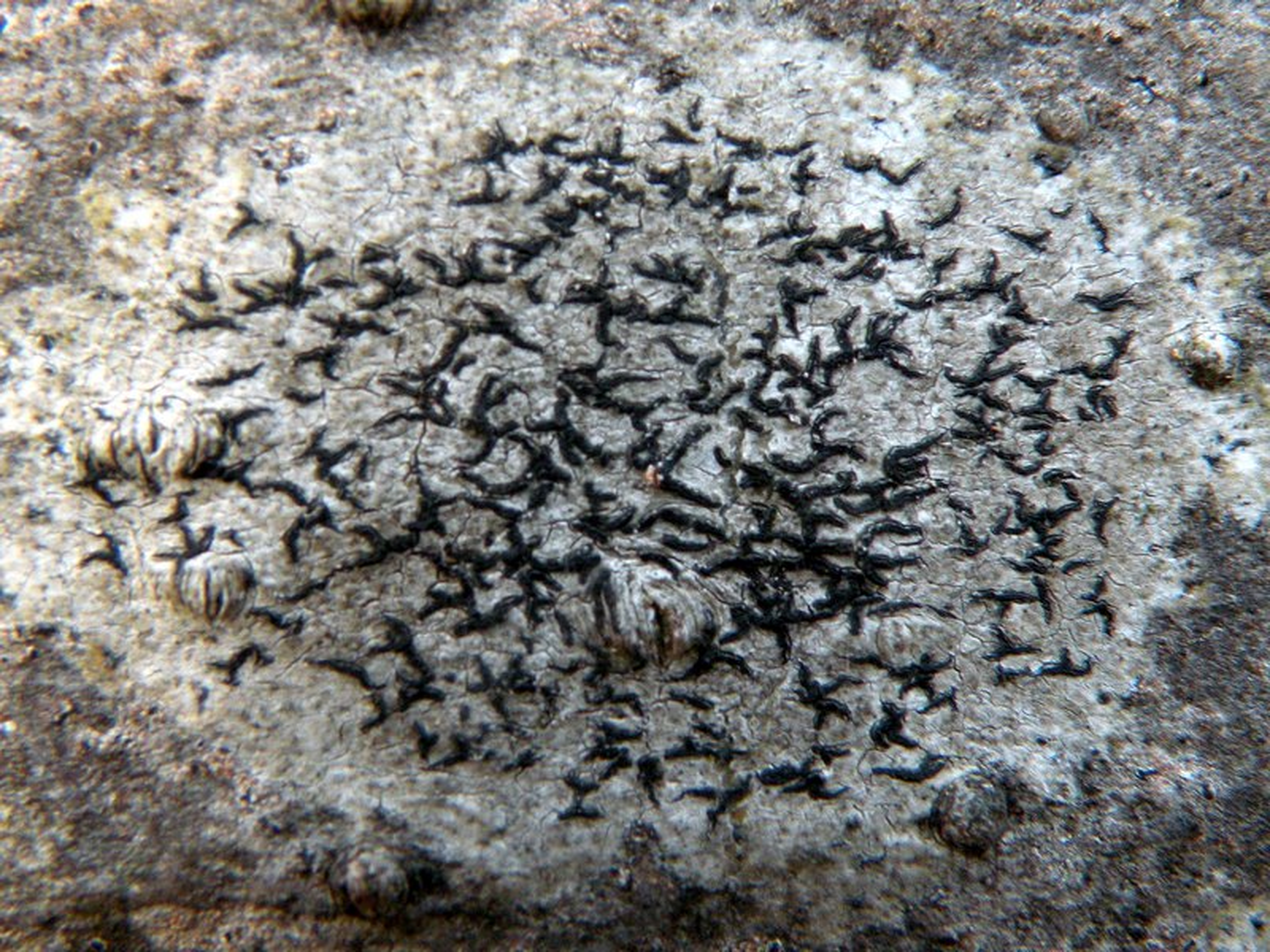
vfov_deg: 26.1
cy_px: 476
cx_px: 635
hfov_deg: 34.3
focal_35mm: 56
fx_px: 2055
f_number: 3.5
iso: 240
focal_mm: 9.8
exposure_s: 1/60
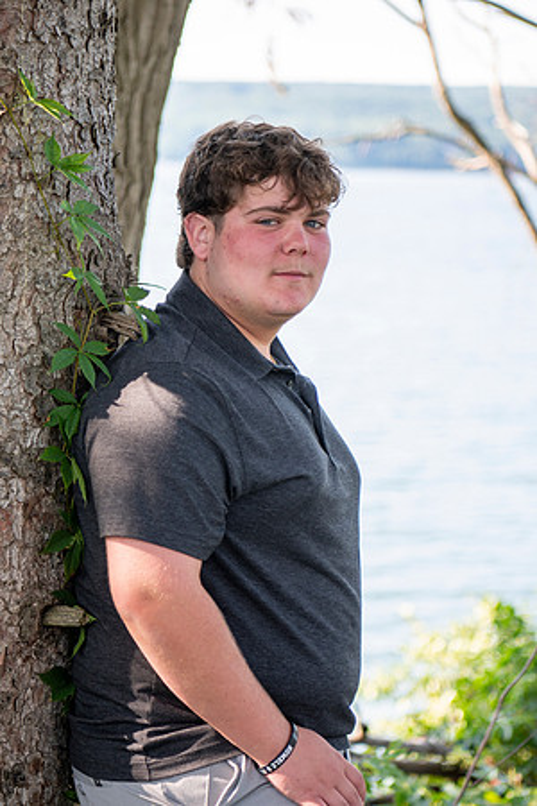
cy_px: 403
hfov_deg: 14.7
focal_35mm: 93
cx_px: 268
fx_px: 2081
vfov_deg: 21.9
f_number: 2.8
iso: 100
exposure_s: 1/200
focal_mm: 62
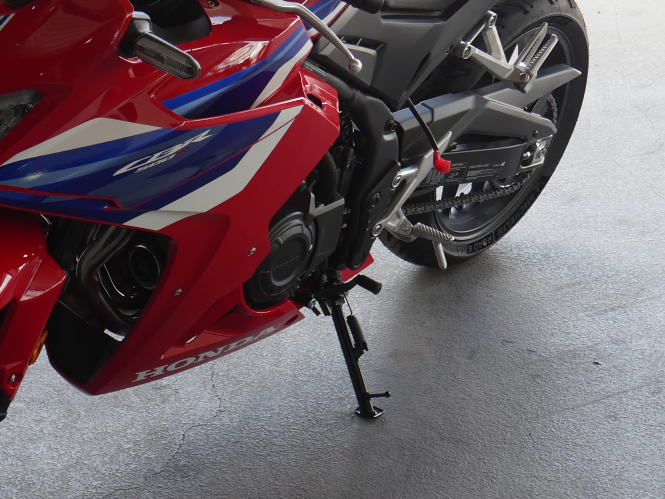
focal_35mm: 87
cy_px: 195
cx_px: 218
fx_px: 1672
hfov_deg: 22.4
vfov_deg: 17.0
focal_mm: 18
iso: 200
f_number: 4.5
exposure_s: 1/125
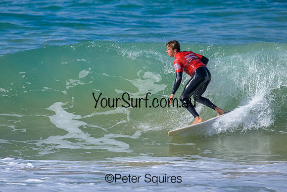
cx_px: 147
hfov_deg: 1.9
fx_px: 8758
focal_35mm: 1098
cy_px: 74
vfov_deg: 1.3
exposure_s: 1/2000
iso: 320
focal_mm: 800
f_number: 6.3
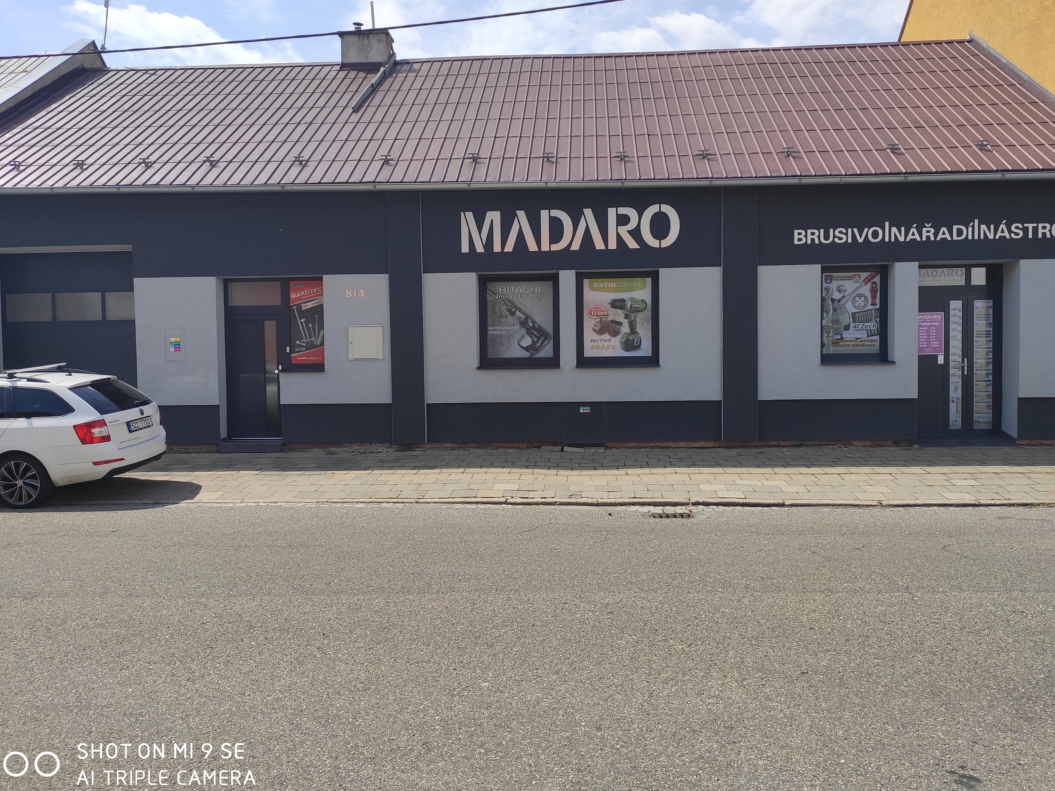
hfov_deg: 61.7
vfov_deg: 48.2
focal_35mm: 29
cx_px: 522
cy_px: 383
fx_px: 884
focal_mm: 4.77
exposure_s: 1/2048
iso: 112
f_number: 1.75
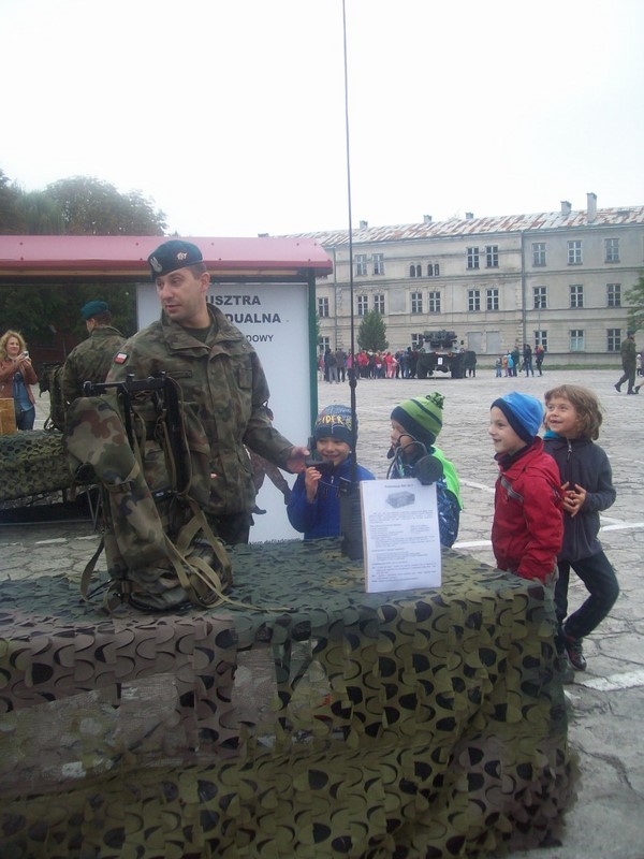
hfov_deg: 39.7
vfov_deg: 51.4
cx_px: 322
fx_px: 893
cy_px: 430
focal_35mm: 36
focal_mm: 6
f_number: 2.7
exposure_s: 1/119
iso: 80
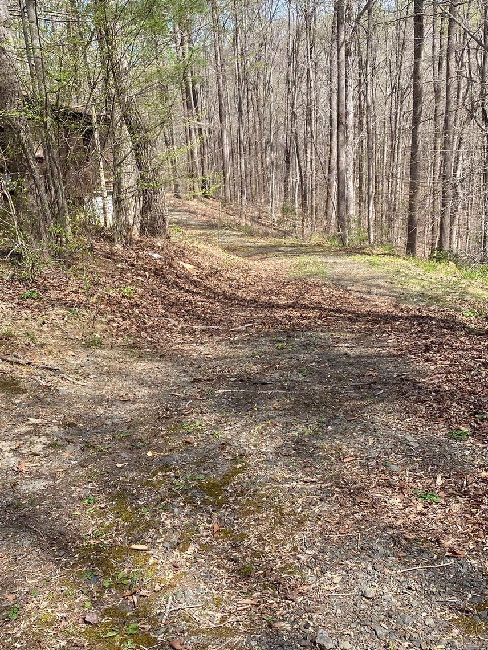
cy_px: 341
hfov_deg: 40.7
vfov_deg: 52.6
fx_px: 658
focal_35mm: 35
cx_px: 223
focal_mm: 4.25
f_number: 1.8
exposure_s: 1/990
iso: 32
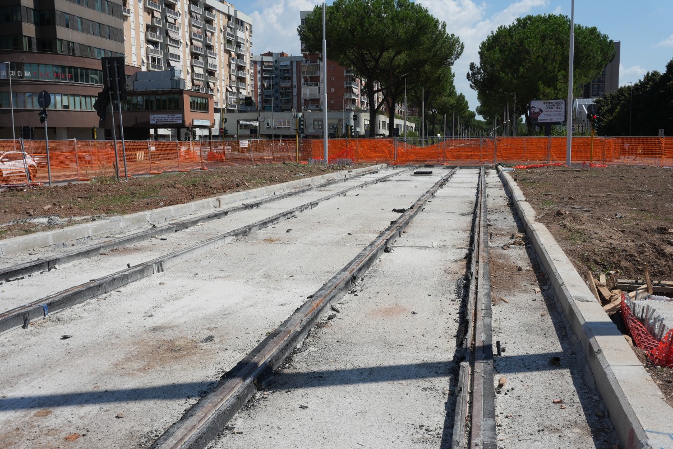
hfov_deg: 53.1
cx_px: 336
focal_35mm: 36
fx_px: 673
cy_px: 224
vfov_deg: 36.9
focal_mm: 24
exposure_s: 1/250
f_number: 10
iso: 100
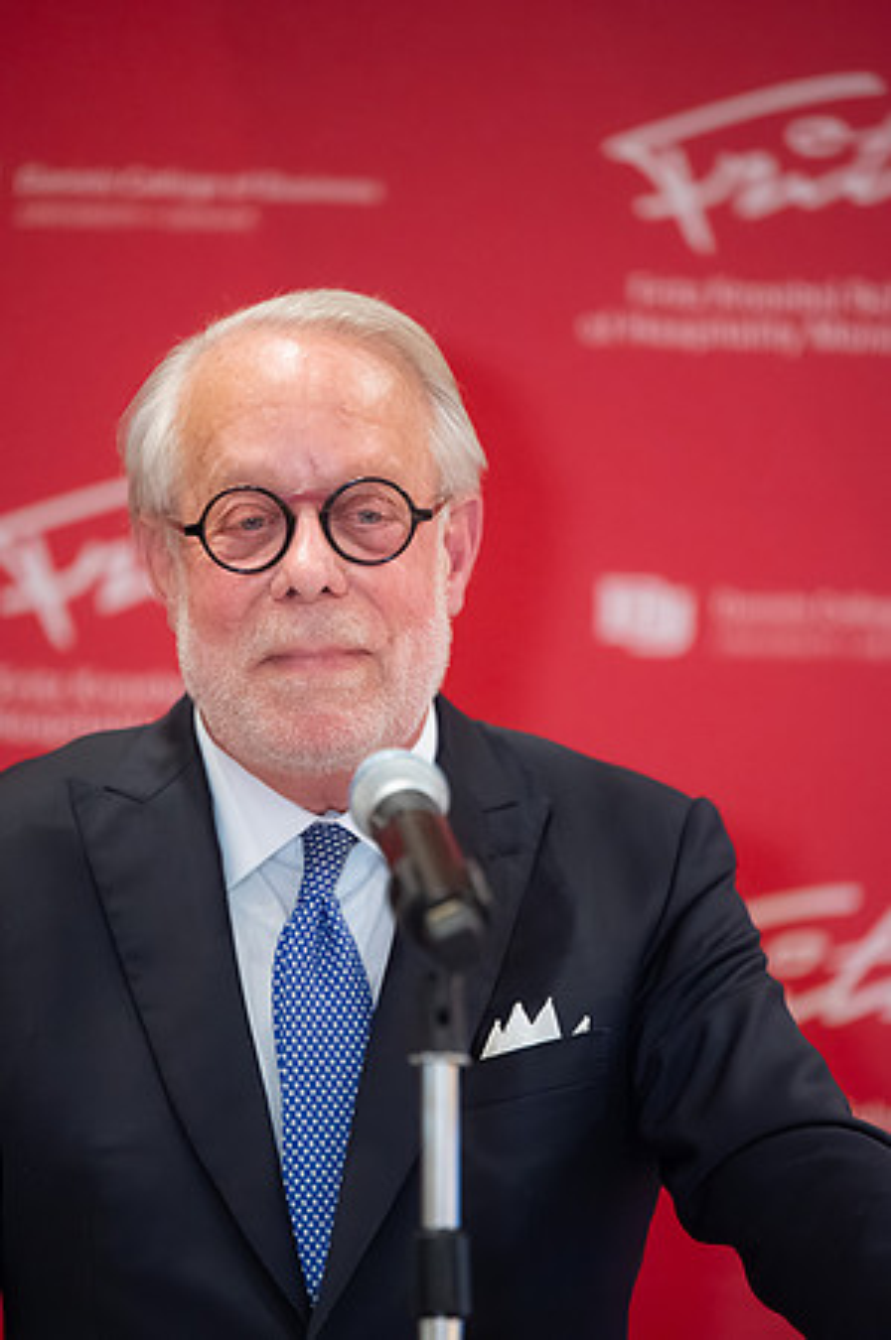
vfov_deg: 10.3
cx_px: 446
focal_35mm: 200
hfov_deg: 6.9
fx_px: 7442
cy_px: 670
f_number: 2.8
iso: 8000
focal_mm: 200
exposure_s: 1/100
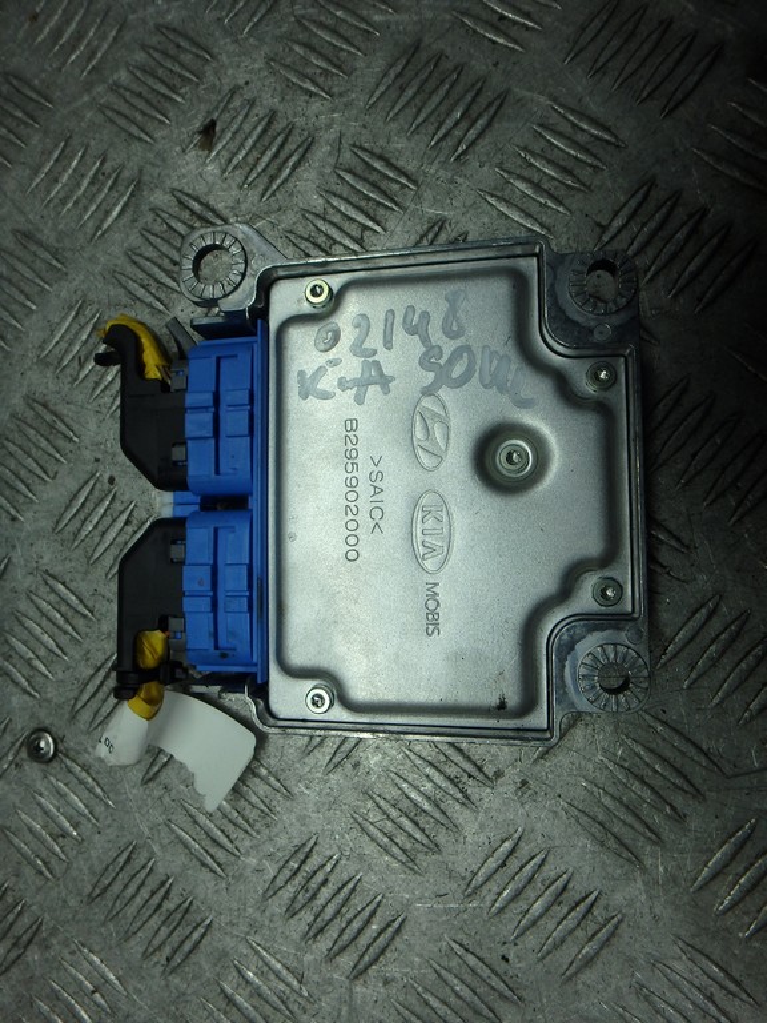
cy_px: 512
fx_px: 620
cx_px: 384
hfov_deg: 63.4
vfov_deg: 79.0
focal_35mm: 21
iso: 125
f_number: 3.5
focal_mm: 3.7
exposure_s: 1/125
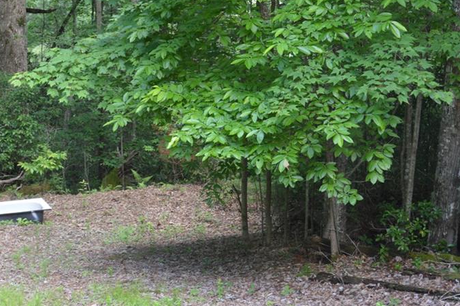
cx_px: 246
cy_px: 127
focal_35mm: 100
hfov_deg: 20.4
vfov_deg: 13.6
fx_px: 1276
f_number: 5.3
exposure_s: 1/40
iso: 400
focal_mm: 44
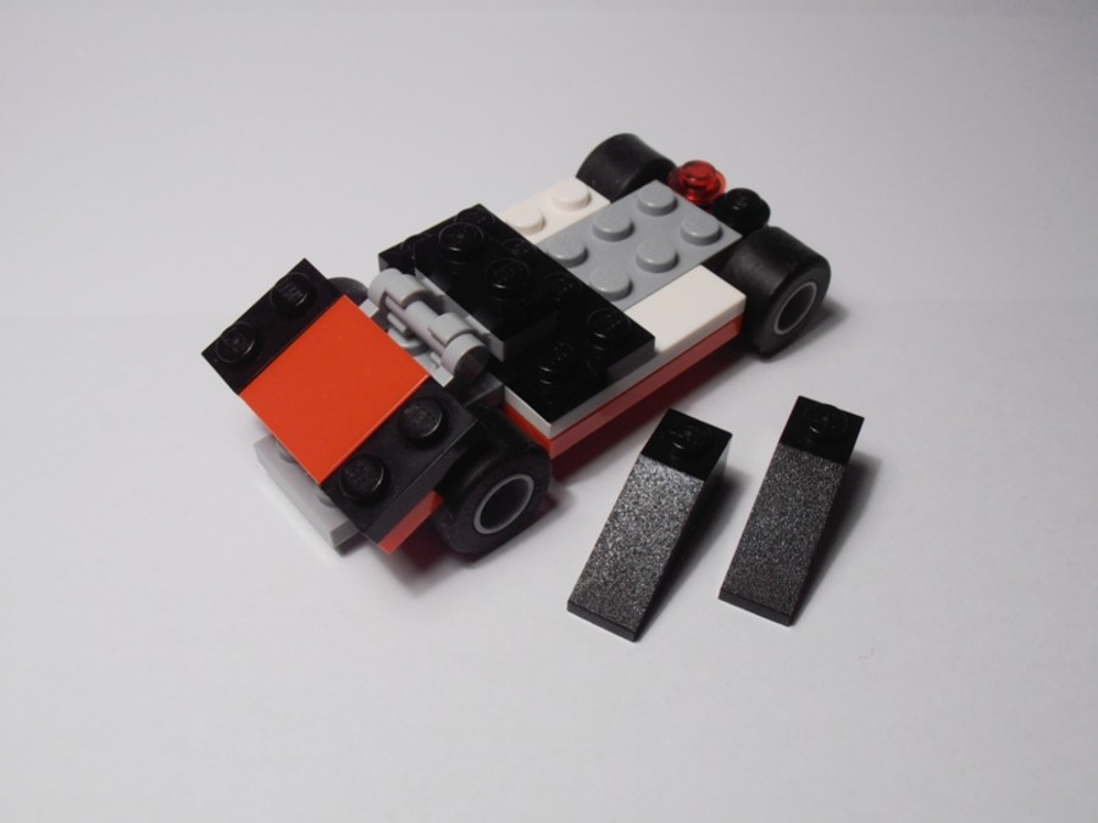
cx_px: 549
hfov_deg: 50.1
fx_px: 1174
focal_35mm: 37
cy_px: 412
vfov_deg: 38.7
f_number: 3.9
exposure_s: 1/80
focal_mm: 6.61
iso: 80
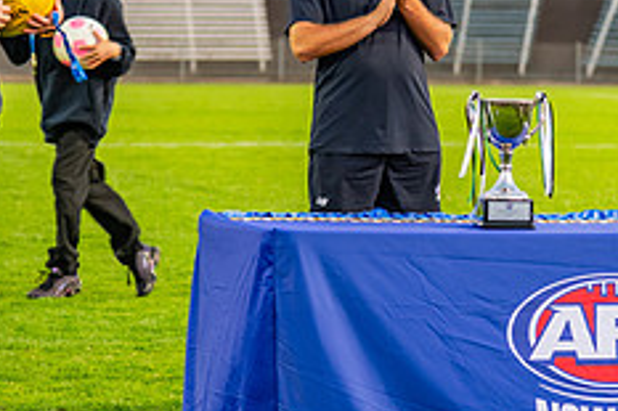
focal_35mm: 264
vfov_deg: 5.2
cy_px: 37
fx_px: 4529
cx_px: 323
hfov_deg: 7.8
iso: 1600
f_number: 4
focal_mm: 100
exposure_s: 1/100
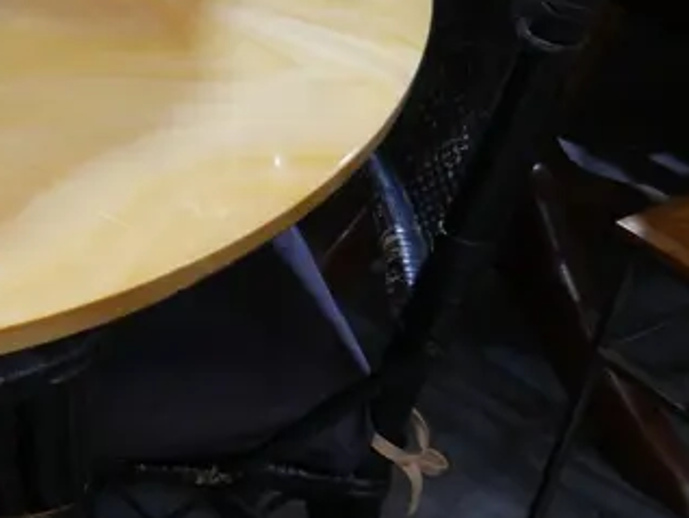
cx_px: -342
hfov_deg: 17.2
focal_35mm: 103
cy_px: 222
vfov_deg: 14.4
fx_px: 2052
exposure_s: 1/60
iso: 500
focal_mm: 16
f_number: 3.6
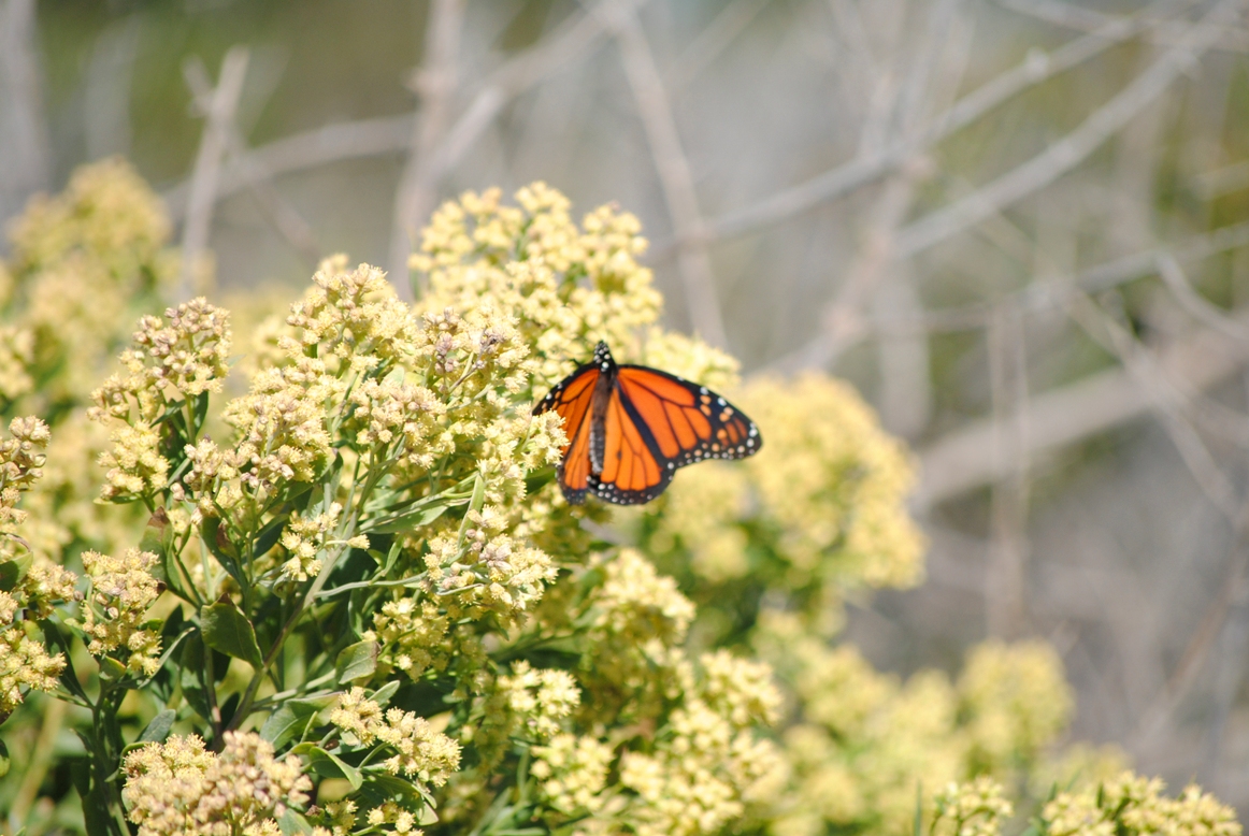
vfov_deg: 4.6
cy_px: 418
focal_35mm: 300
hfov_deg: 6.9
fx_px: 10421
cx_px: 624
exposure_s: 1/500
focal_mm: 200
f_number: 5.6
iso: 200
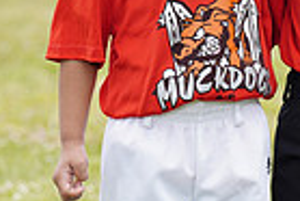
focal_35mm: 548
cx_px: 531
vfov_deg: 2.5
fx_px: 4571
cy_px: -129
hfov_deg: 3.7
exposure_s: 1/250
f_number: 5.6
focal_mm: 131
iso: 100
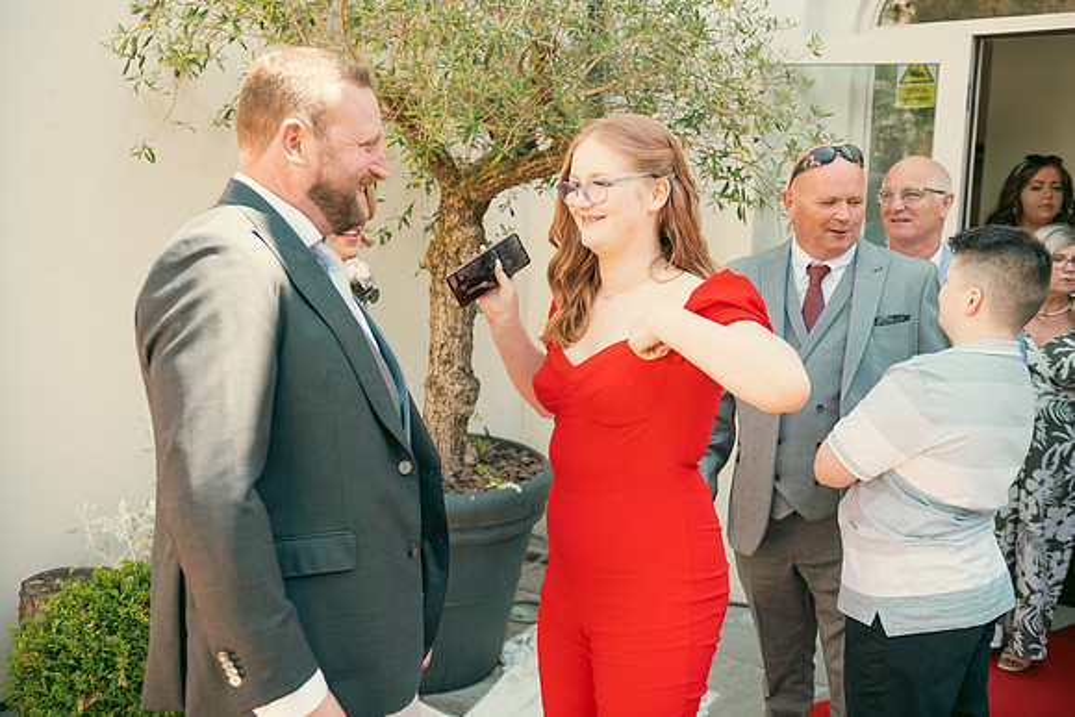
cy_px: 358
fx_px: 1195
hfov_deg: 48.4
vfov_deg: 33.4
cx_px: 538
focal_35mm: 40
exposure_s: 1/250
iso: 160
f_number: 3.5
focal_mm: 40
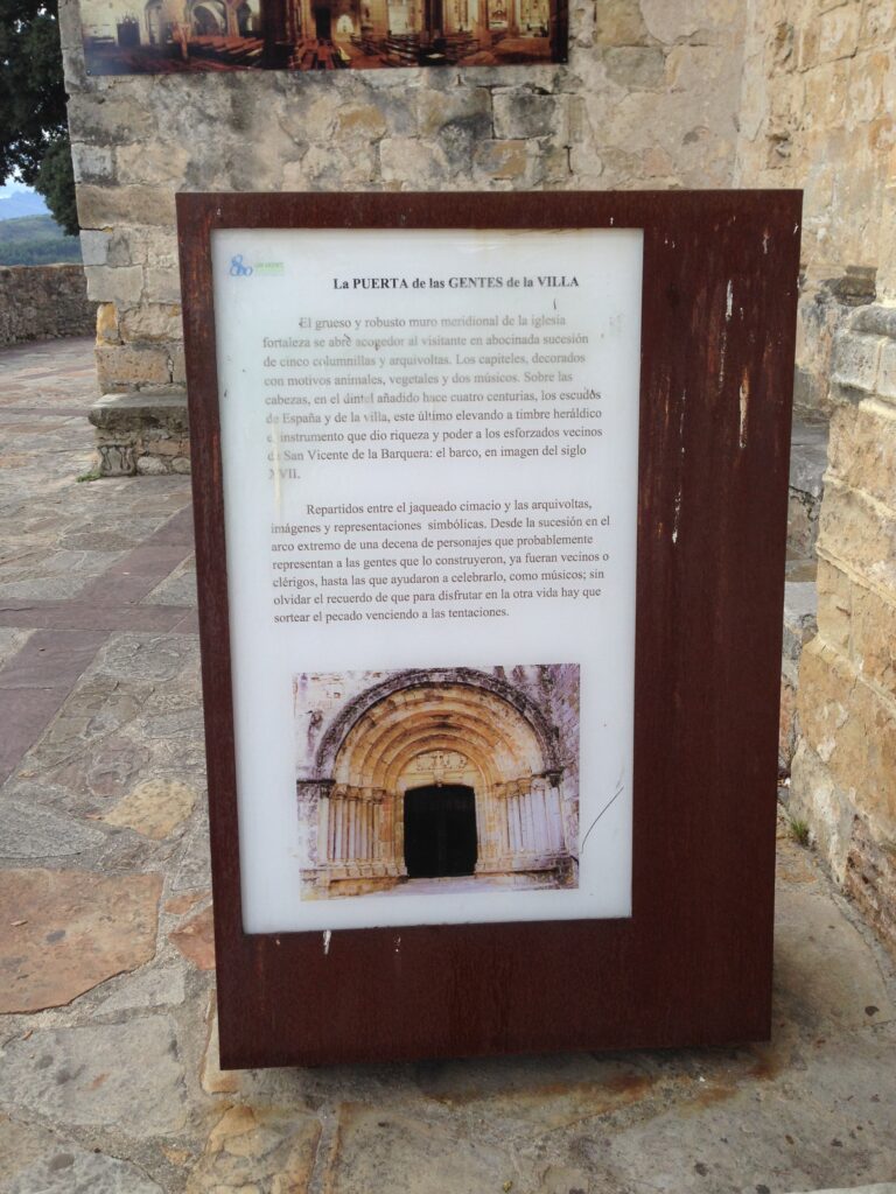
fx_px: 1139
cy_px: 597
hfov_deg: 42.9
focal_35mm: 33
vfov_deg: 55.4
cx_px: 448
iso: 50
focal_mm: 4.12
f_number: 2.4
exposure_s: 1/208
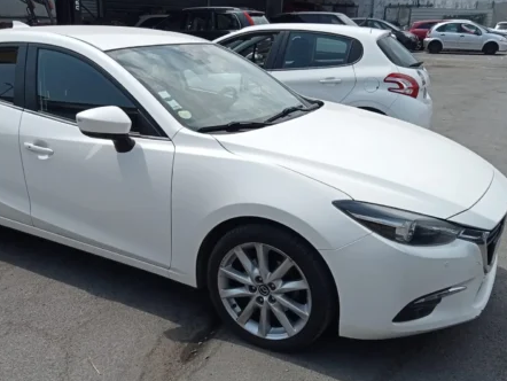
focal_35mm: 38
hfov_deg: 48.8
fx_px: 557
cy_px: 211
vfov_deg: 37.7
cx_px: 221
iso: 103
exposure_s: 1/1534
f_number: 2.2
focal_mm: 3.46
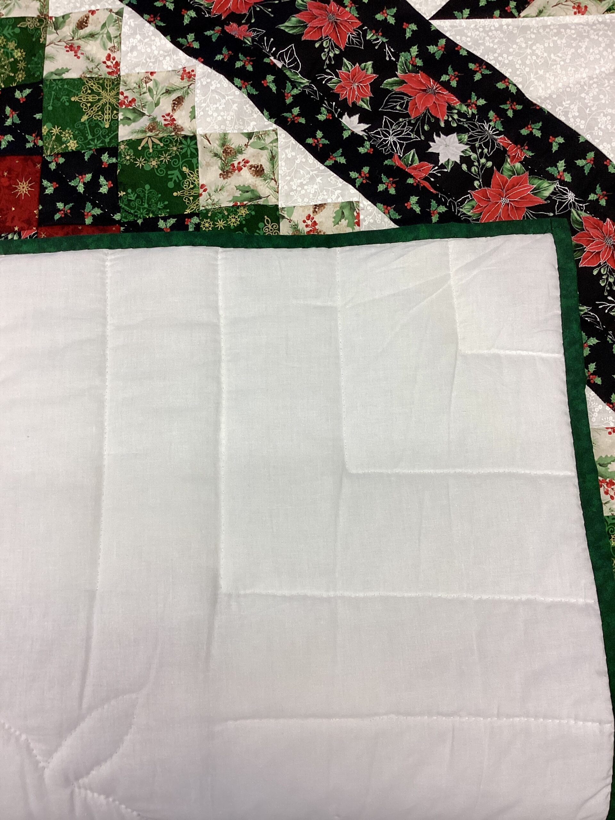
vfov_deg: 58.4
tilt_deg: -78.3
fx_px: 734
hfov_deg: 45.4
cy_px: 410
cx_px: 308
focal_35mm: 31
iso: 80
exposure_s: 1/100
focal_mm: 3.3
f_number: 2.4
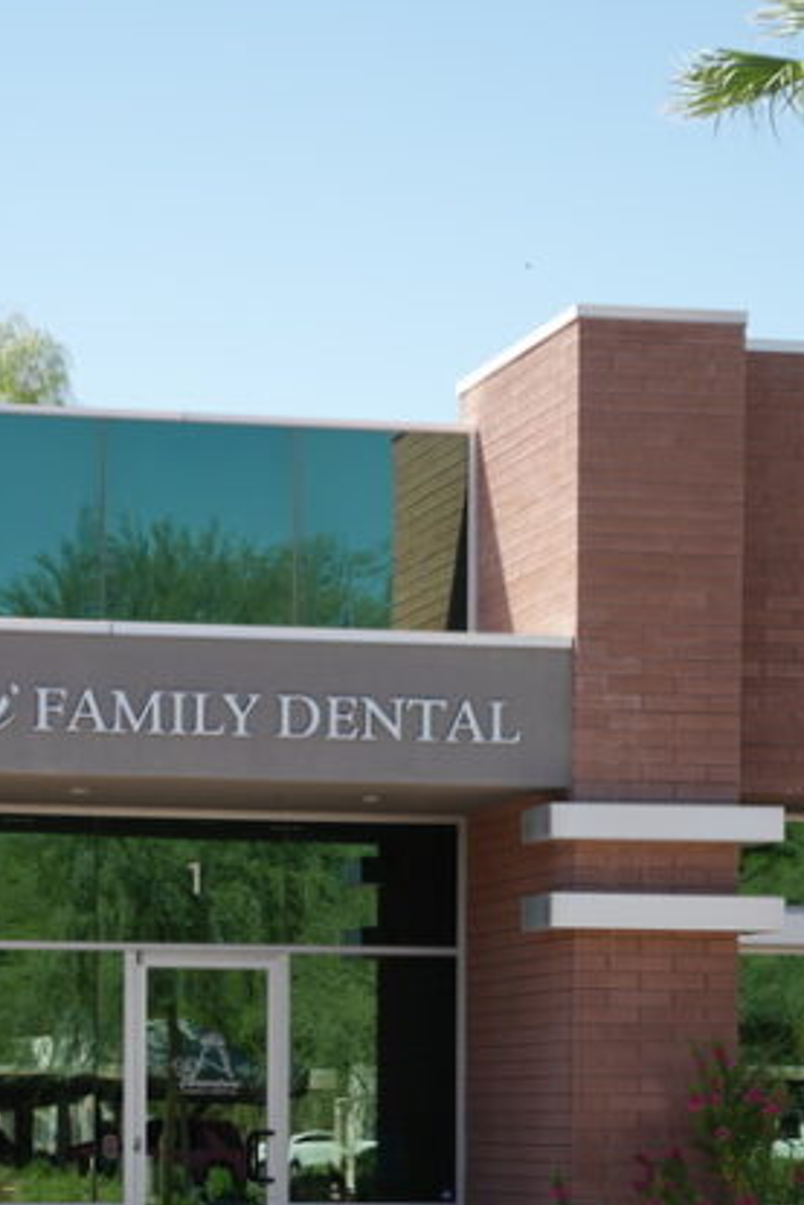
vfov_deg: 16.4
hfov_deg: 11.1
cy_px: 1089
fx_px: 4124
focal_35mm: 123
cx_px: 332
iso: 100
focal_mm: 49.9
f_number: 2.8
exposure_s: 1/800
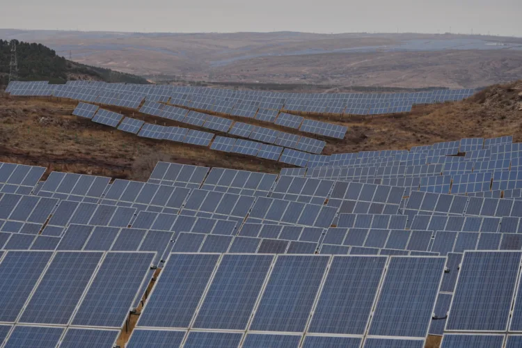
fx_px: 1479
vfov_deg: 13.4
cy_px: 174
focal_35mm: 102
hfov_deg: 20.0
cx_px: 261
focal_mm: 102
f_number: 4
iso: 320
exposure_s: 1/320
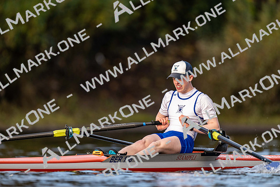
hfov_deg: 3.4
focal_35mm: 600
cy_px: 94
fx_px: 4668
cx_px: 140
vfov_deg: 2.3
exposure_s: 1/2500
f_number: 4
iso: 900
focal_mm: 600
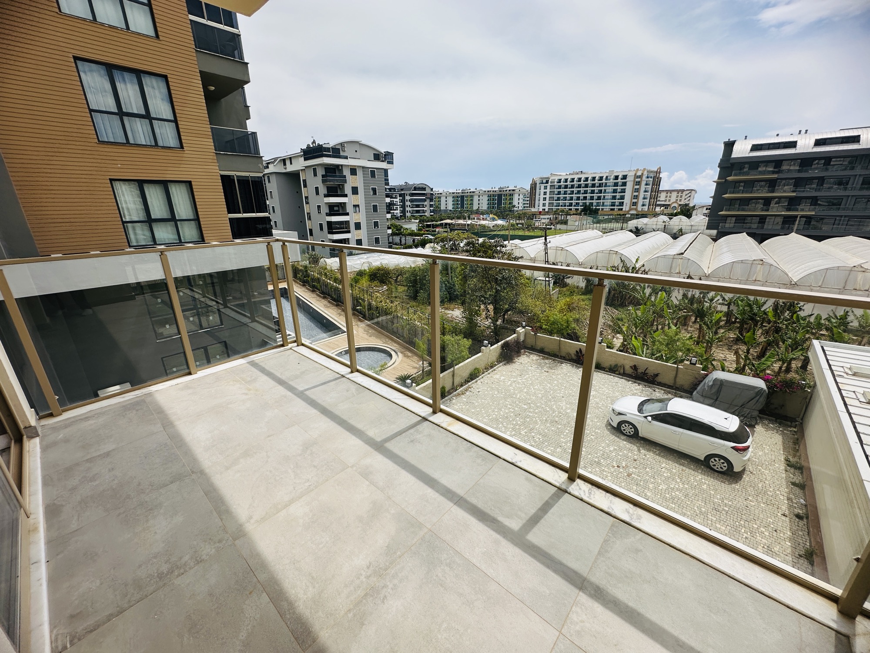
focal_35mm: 14
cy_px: 326
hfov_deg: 102.1
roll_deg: +1.1
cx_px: 435
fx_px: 352
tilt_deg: -19.1
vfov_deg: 85.7
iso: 50
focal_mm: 2.22
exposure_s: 1/2132
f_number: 2.2
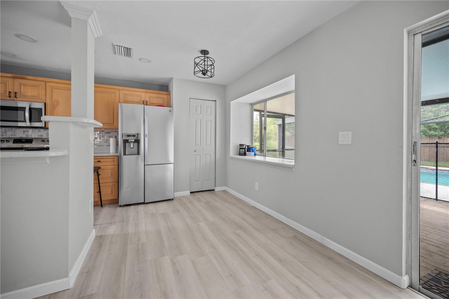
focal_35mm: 14
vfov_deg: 81.2
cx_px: 224
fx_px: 175
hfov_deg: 104.3
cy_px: 150
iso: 100
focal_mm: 14
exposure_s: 1/2.5
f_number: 4
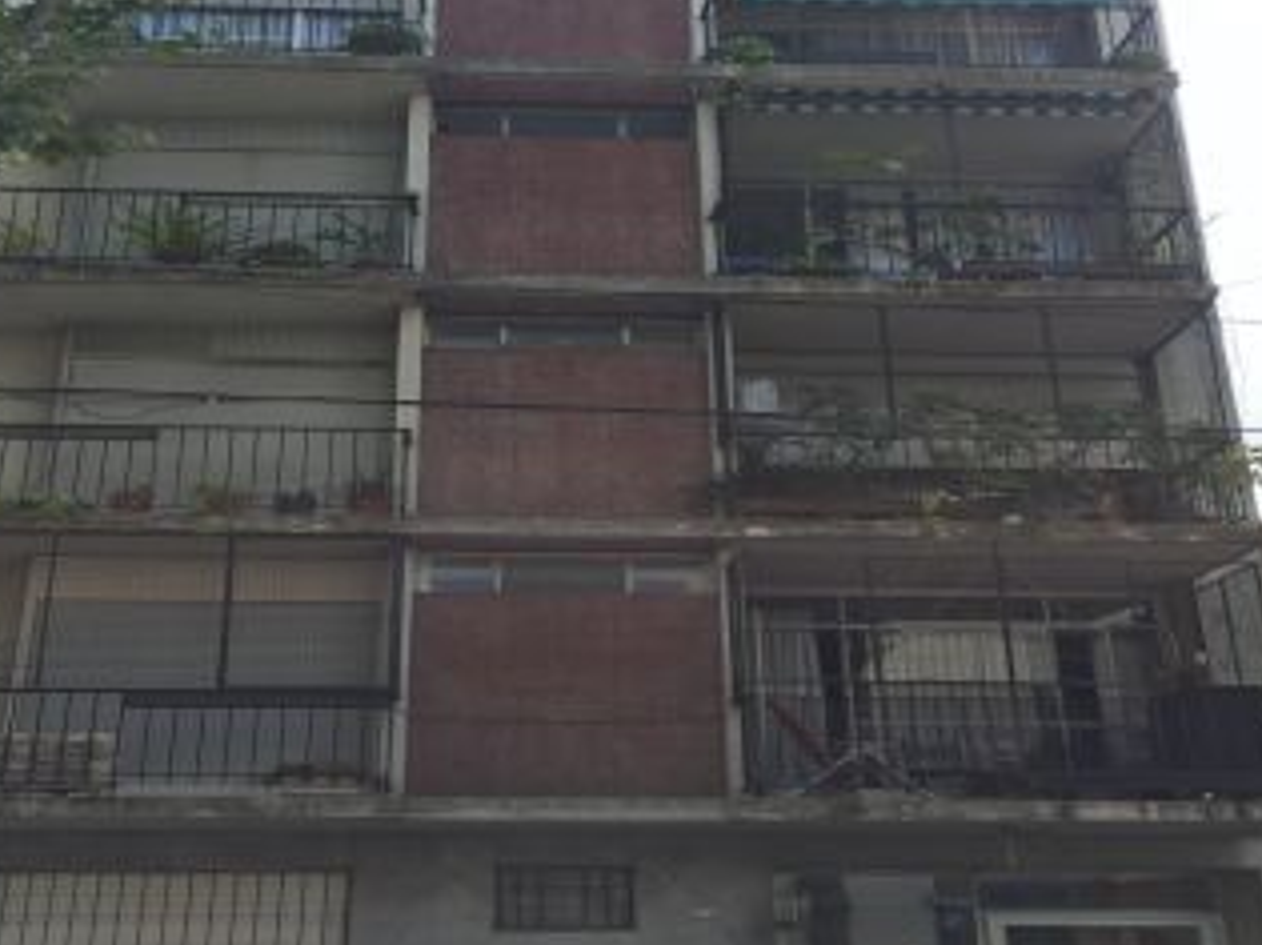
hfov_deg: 43.8
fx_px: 1567
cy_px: 533
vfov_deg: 33.5
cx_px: 555
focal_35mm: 43
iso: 32
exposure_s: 1/842
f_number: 2.2
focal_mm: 4.15
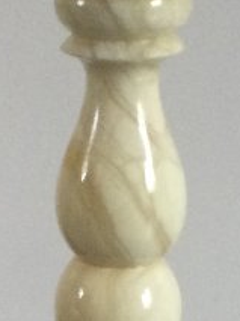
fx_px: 1623
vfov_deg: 11.1
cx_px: 12
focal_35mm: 175
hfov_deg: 8.4
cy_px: 386
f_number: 2.4
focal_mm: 3.3
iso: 50
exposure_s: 1/33
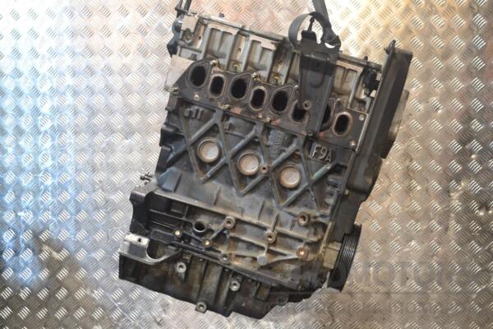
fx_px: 657
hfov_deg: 41.1
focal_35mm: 48
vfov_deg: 28.1
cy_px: 164
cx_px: 246
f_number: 4.8
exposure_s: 1/80
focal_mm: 32
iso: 3200
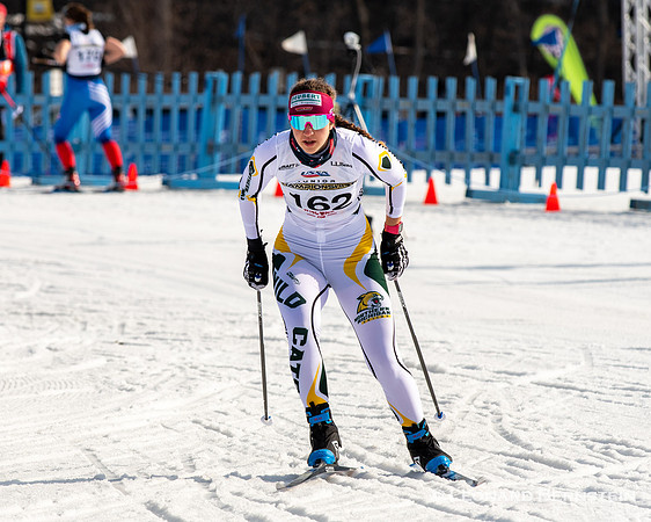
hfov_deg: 3.8
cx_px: 261
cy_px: 261
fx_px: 9770
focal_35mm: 507
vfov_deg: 3.1
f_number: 9
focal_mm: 300
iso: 400
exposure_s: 1/1250
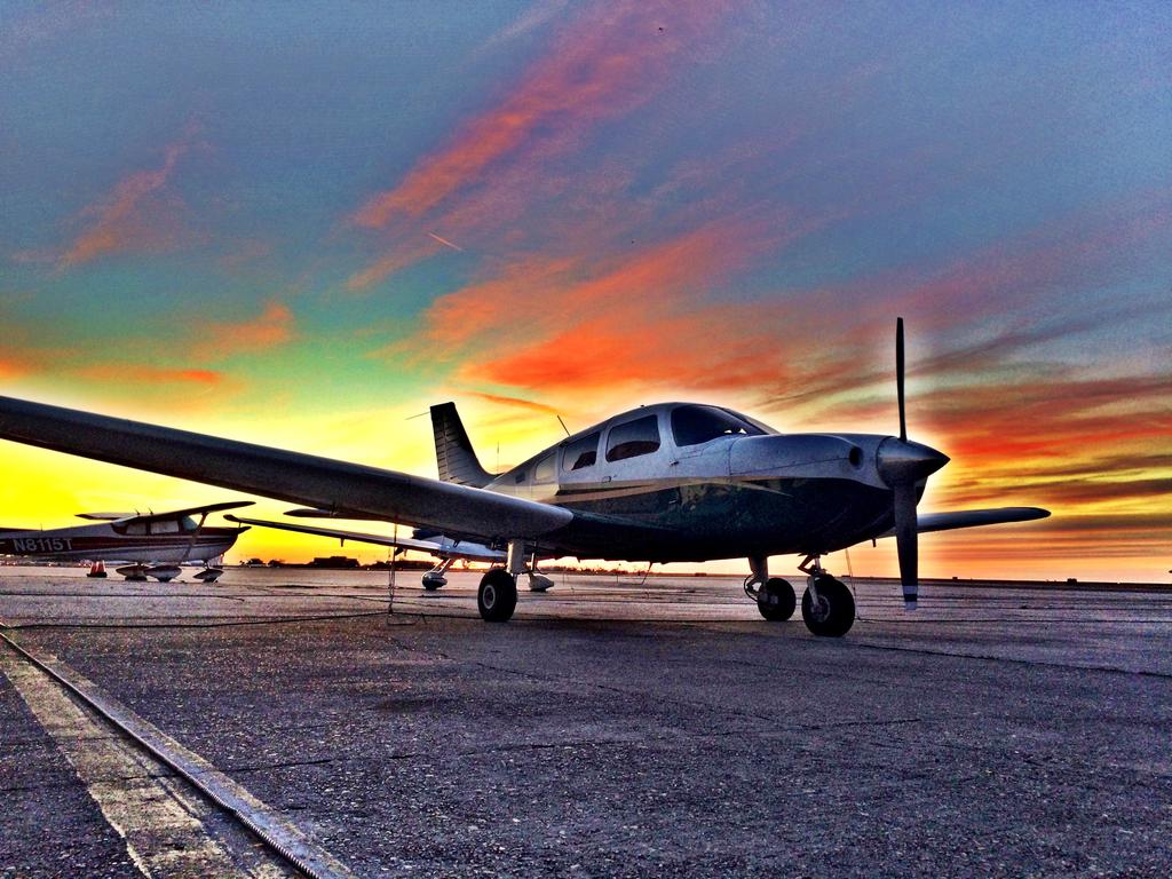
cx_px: 586
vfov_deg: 48.2
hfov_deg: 61.7
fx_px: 982
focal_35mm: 29
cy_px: 440
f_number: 2.2
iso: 40
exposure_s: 1/60
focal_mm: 4.15
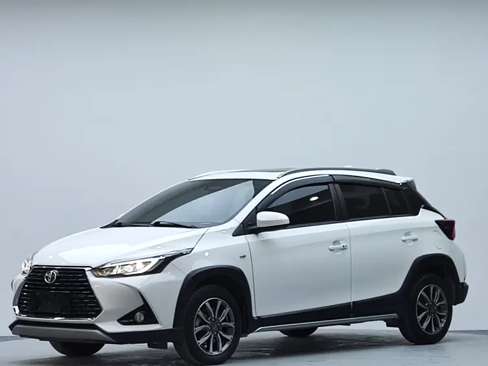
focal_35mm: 118
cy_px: 183
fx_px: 1664
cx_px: 244
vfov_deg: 12.6
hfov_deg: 16.7
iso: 60
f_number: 1.79
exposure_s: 1/50
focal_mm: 4.71
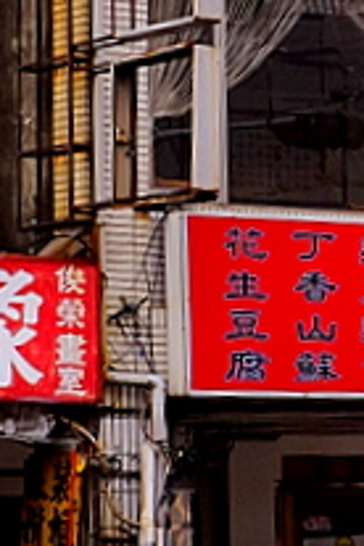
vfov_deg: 10.0
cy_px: 187
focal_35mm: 205
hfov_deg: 6.5
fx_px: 3109
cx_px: 681
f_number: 8
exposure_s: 1/350
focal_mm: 35
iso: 400
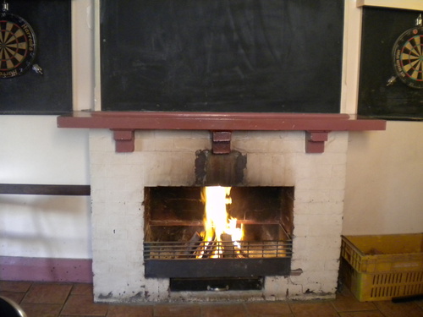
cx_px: 212
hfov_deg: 52.6
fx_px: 428
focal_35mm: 35
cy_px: 158
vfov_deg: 40.7
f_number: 3.1
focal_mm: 6.3
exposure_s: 1/8.8
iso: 587
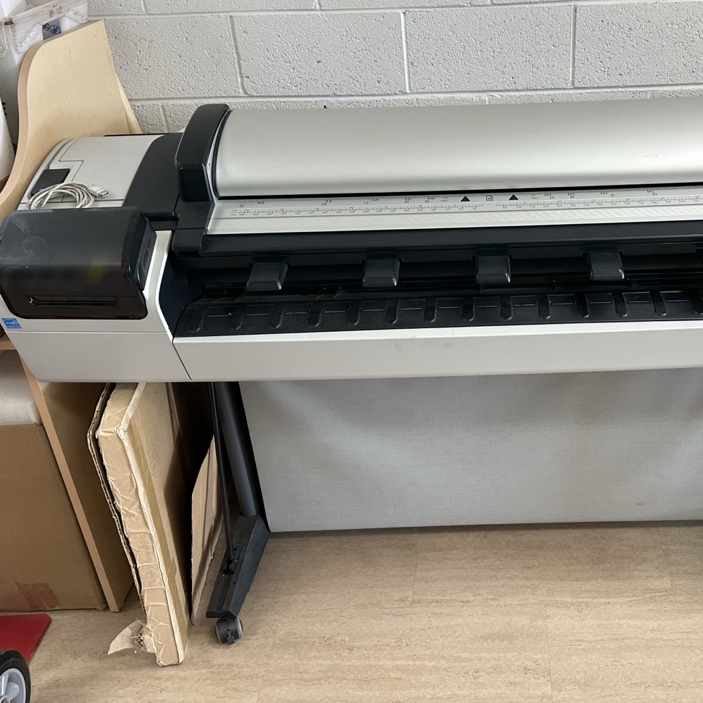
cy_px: 278
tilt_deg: -26.2
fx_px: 804
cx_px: 490
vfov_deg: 46.9
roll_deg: +2.0
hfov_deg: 46.2
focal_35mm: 35
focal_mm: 6.86
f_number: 1.78
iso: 160
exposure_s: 1/120
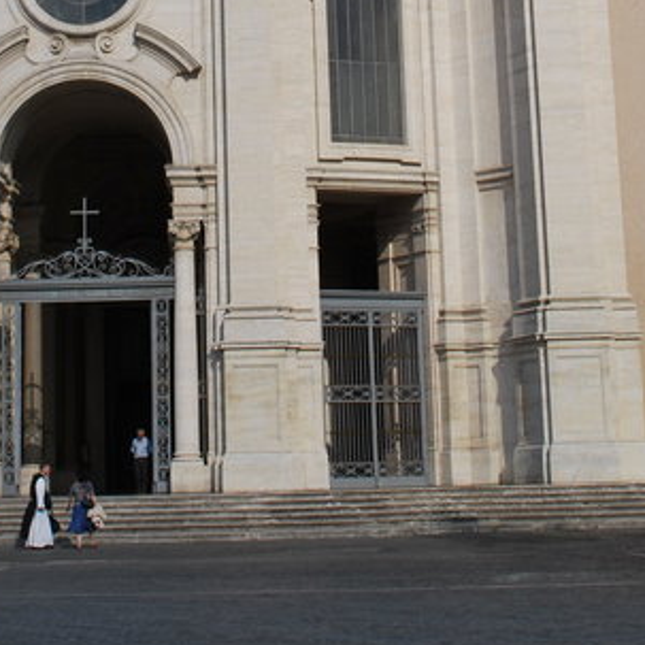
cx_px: 241
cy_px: -27
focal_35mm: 95
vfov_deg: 17.8
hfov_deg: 18.3
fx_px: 2003
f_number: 9
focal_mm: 22
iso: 100
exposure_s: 1/320
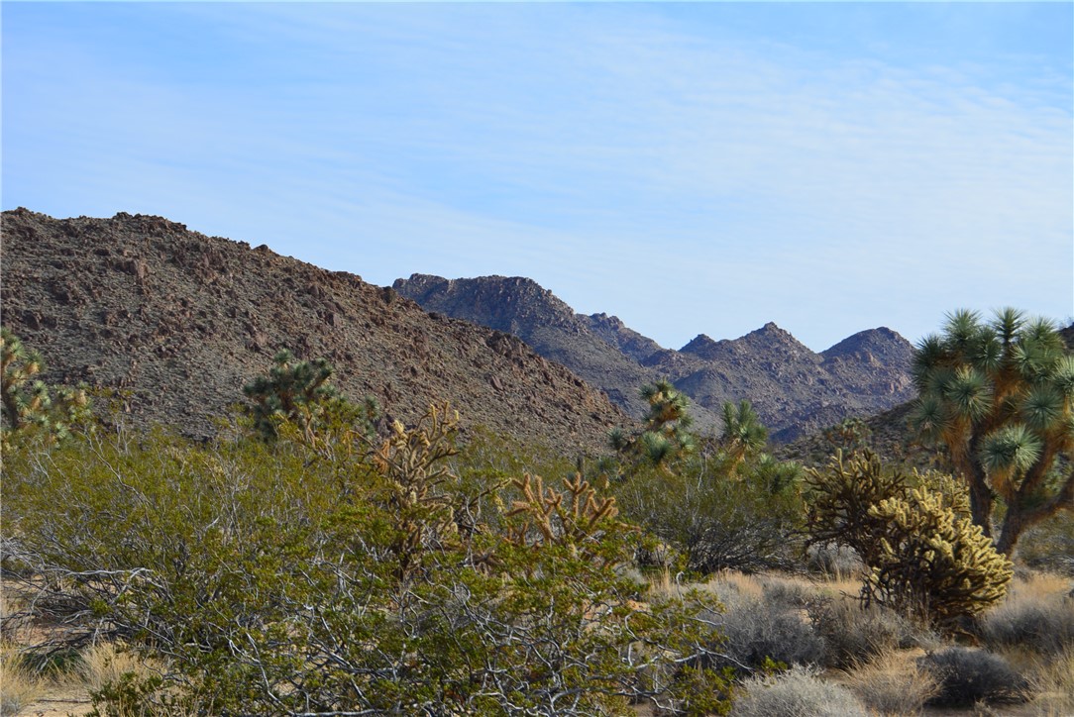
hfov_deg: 24.6
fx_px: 2462
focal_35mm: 82
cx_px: 537
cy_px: 358
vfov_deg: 16.6
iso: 200
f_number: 10
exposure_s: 1/320
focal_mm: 55
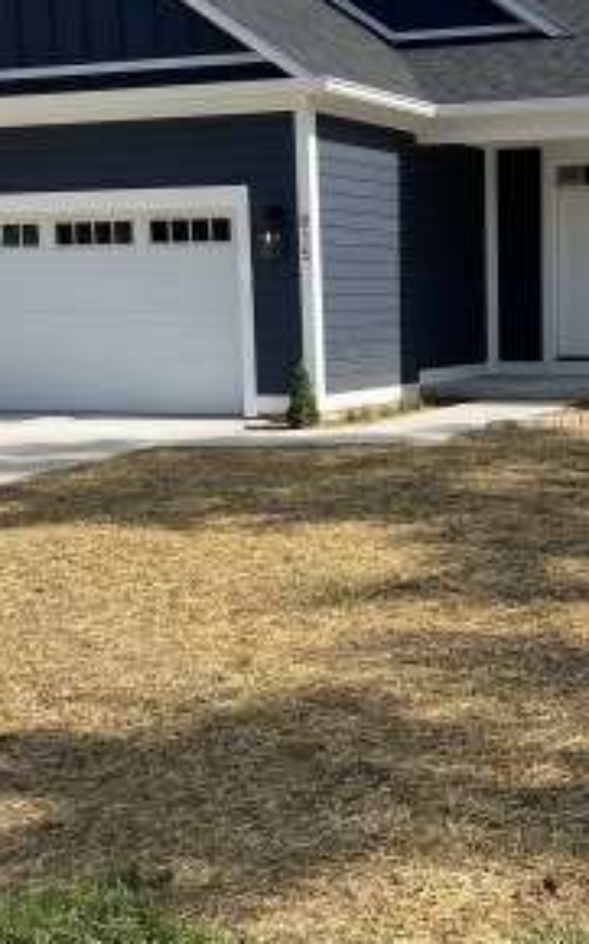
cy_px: 584
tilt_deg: -10.7
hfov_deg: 21.0
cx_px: 472
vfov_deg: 33.3
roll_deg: +0.5
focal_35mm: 61
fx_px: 1568
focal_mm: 5.1
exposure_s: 1/3165
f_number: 1.6
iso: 32
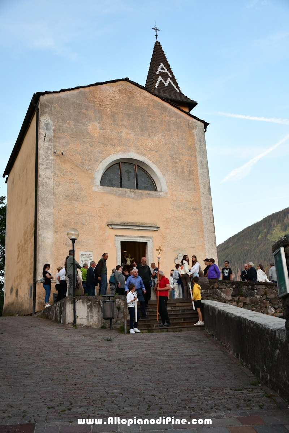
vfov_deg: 49.6
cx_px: 144
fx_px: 470
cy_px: 216
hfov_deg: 34.2
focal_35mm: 39
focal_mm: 26
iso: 400
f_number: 4.5
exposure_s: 1/250
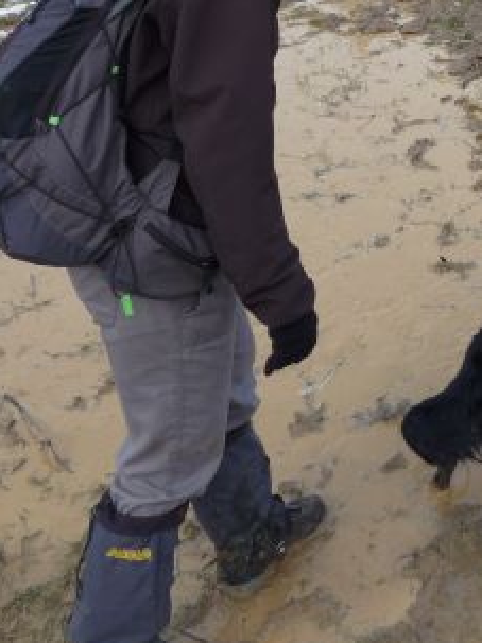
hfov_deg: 24.2
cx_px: 505
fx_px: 1059
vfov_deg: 32.1
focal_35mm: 57
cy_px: 64
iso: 100
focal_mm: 4.8
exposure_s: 1/500
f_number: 3.6
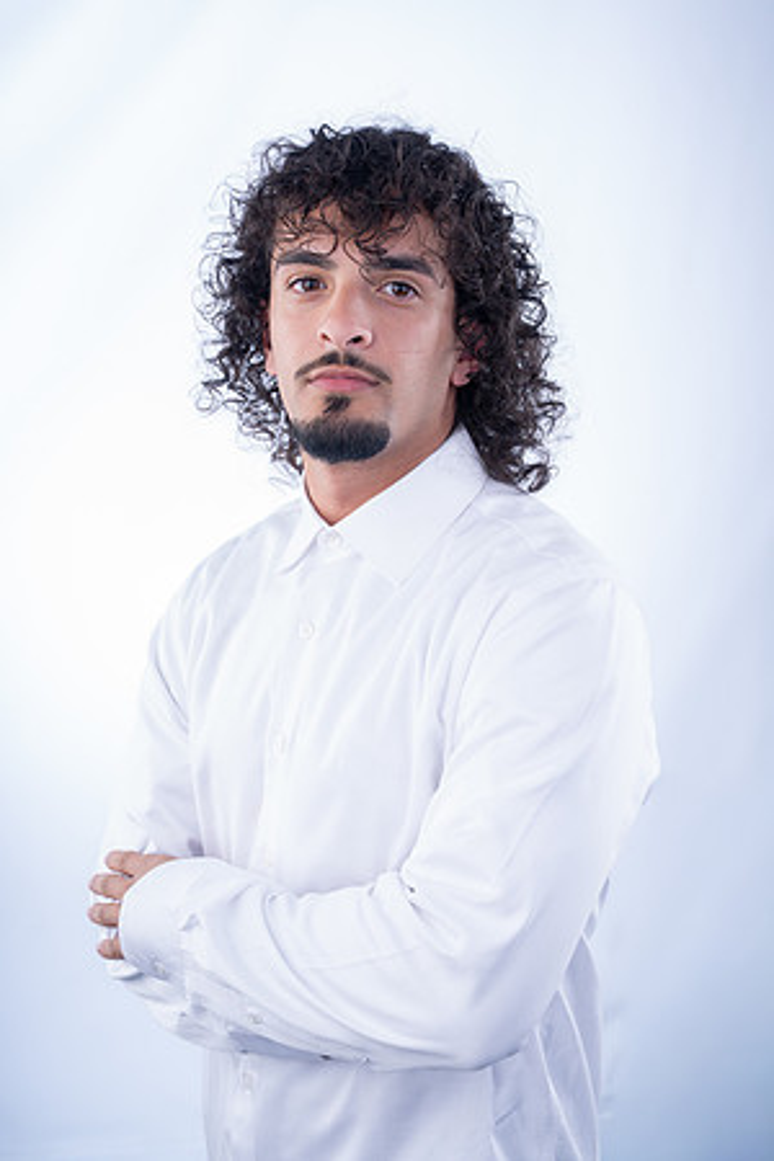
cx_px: 387
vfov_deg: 33.9
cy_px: 580
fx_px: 1903
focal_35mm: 59
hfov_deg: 23.0
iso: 100
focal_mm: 59
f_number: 8
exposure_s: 1/200
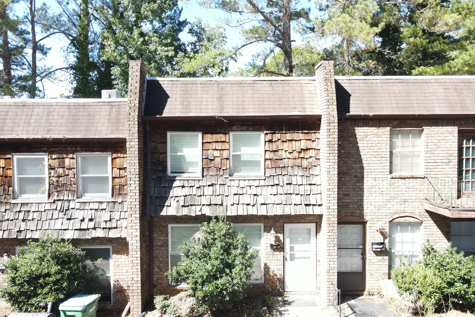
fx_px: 330
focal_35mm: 25
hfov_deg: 71.5
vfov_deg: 51.3
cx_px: 238
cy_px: 160
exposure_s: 1/100
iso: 100
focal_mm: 4.5
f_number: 2.8
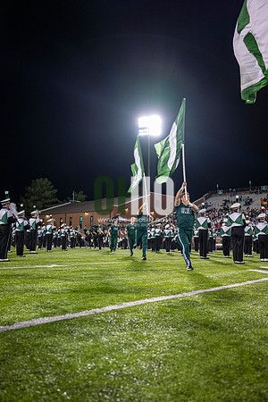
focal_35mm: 32
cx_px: 134
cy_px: 201
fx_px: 352
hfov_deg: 41.7
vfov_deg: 59.5
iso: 1250
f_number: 3.2
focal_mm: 31.5
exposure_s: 1/500
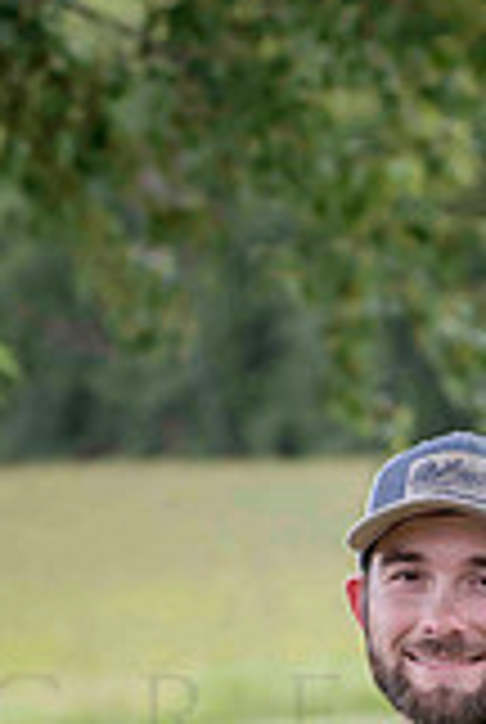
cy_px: 872
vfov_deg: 9.1
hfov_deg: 6.2
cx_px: 585
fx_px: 4496
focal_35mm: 223
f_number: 5
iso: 400
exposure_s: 1/320
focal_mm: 80
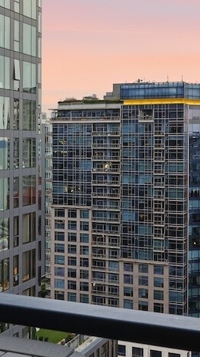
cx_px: 80
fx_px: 548
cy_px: 139
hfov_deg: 20.7
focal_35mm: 58
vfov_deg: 35.9
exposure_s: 1/320
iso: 1250
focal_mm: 16
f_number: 7.1
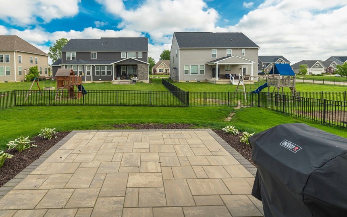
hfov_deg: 90.2
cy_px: 78
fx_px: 170
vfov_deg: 63.8
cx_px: 143
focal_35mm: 18
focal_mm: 14
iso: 100
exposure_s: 1/320
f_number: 9
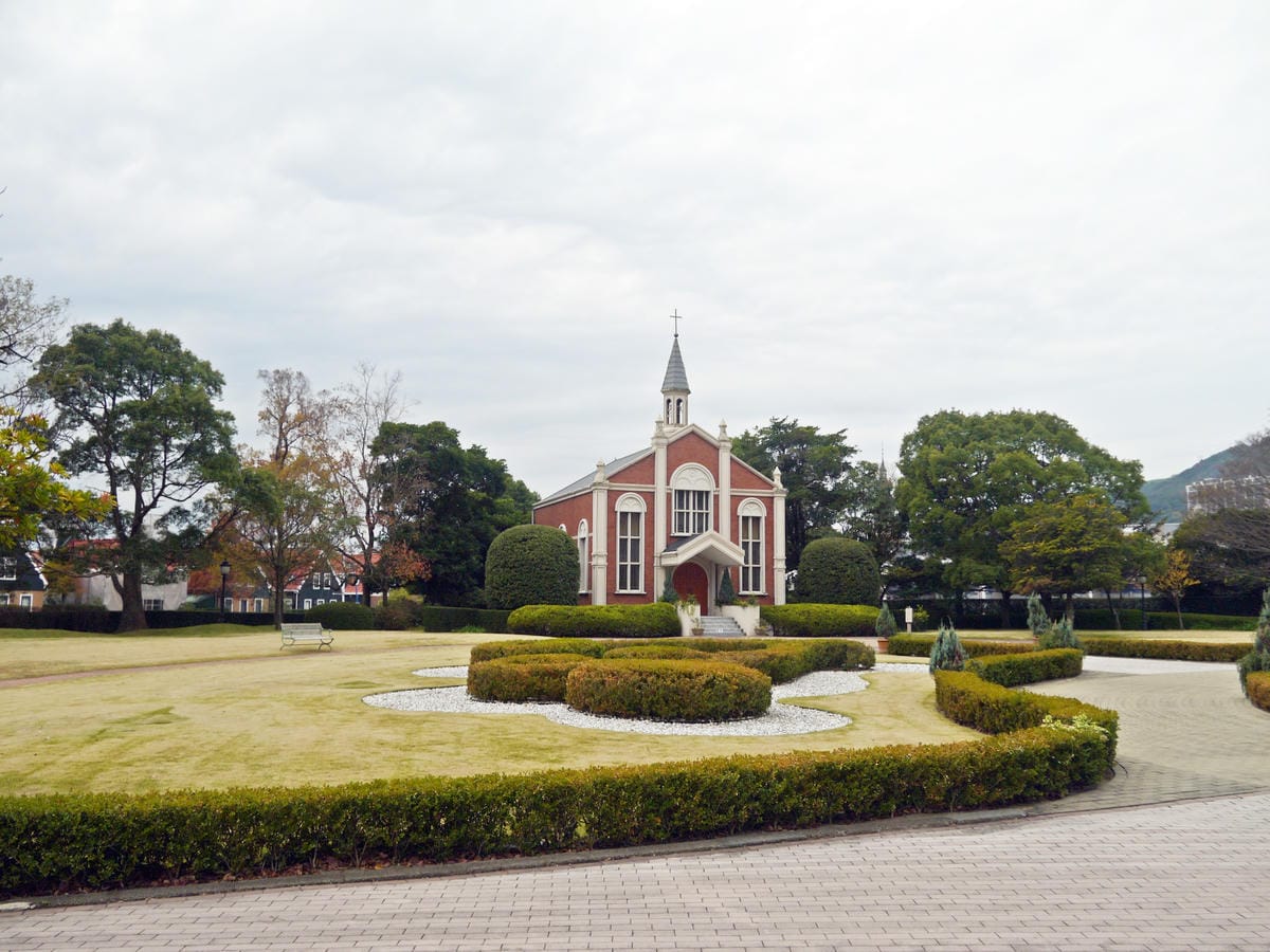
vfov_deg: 46.8
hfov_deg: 60.0
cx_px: 635
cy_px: 476
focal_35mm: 30
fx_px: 1101
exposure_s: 1/160
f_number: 4.5
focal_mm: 15
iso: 160
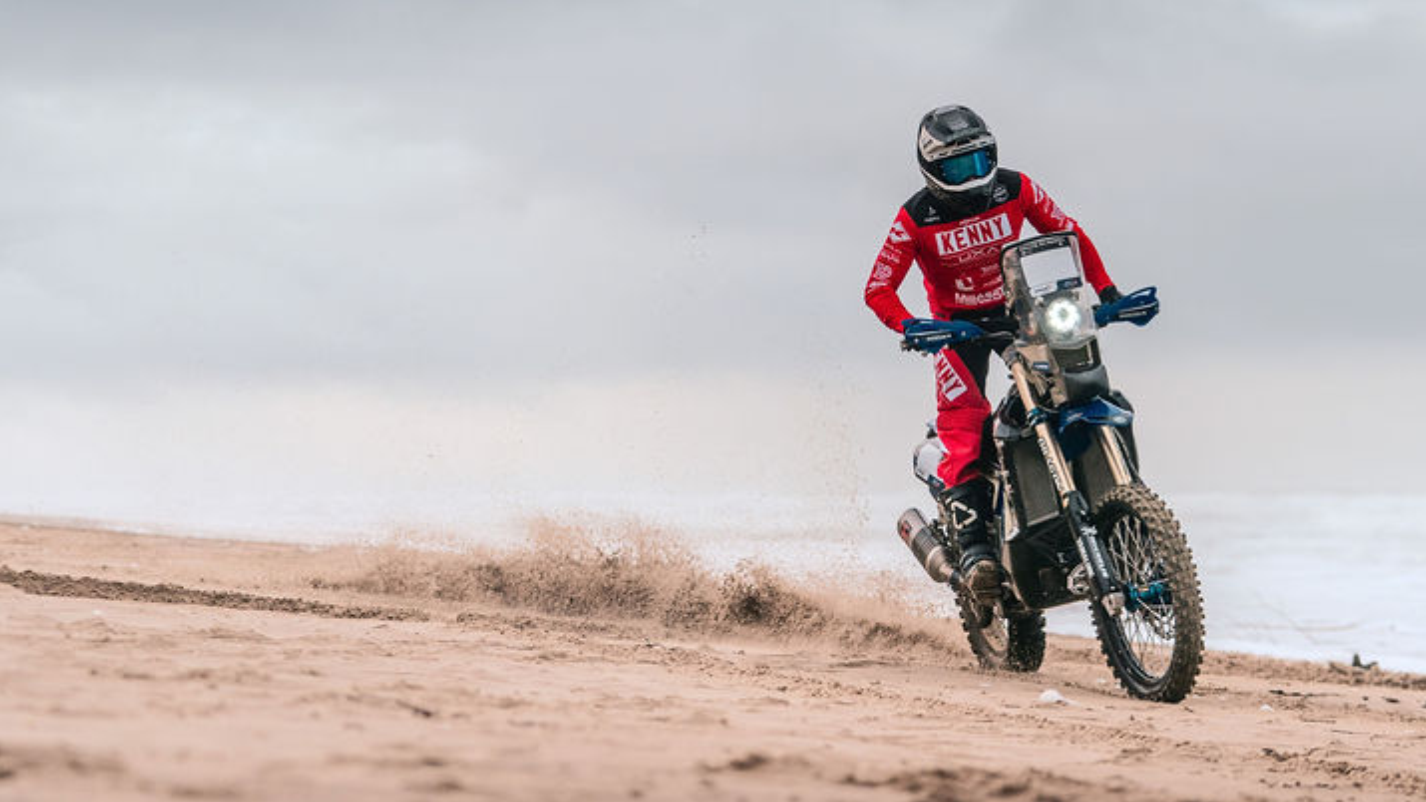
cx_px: 890
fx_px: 3970
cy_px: 342
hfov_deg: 20.3
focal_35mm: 105
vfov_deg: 11.5
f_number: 2.8
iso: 320
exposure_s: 1/5000
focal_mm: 70
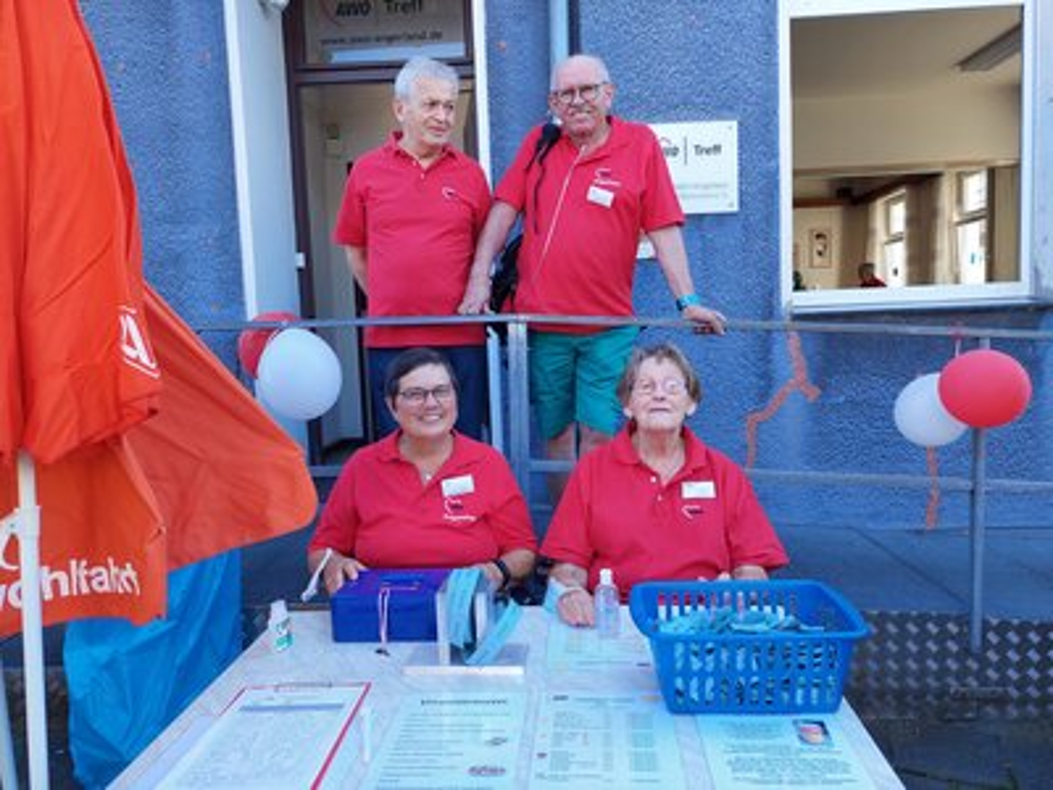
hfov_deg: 71.6
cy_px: 395
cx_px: 526
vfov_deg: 56.8
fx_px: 730
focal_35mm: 24
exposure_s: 1/117
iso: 40
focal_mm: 5.23
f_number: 1.8
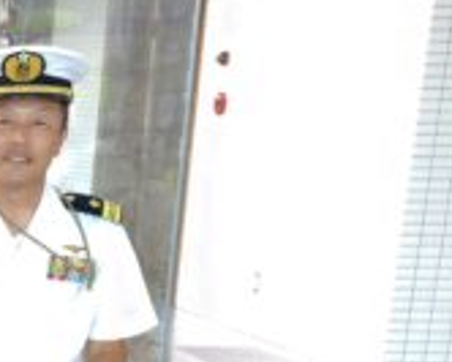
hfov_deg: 18.5
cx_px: -357
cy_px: 335
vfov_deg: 18.6
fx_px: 1084
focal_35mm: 81
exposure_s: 1/60
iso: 151
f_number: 1.9
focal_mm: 5.6
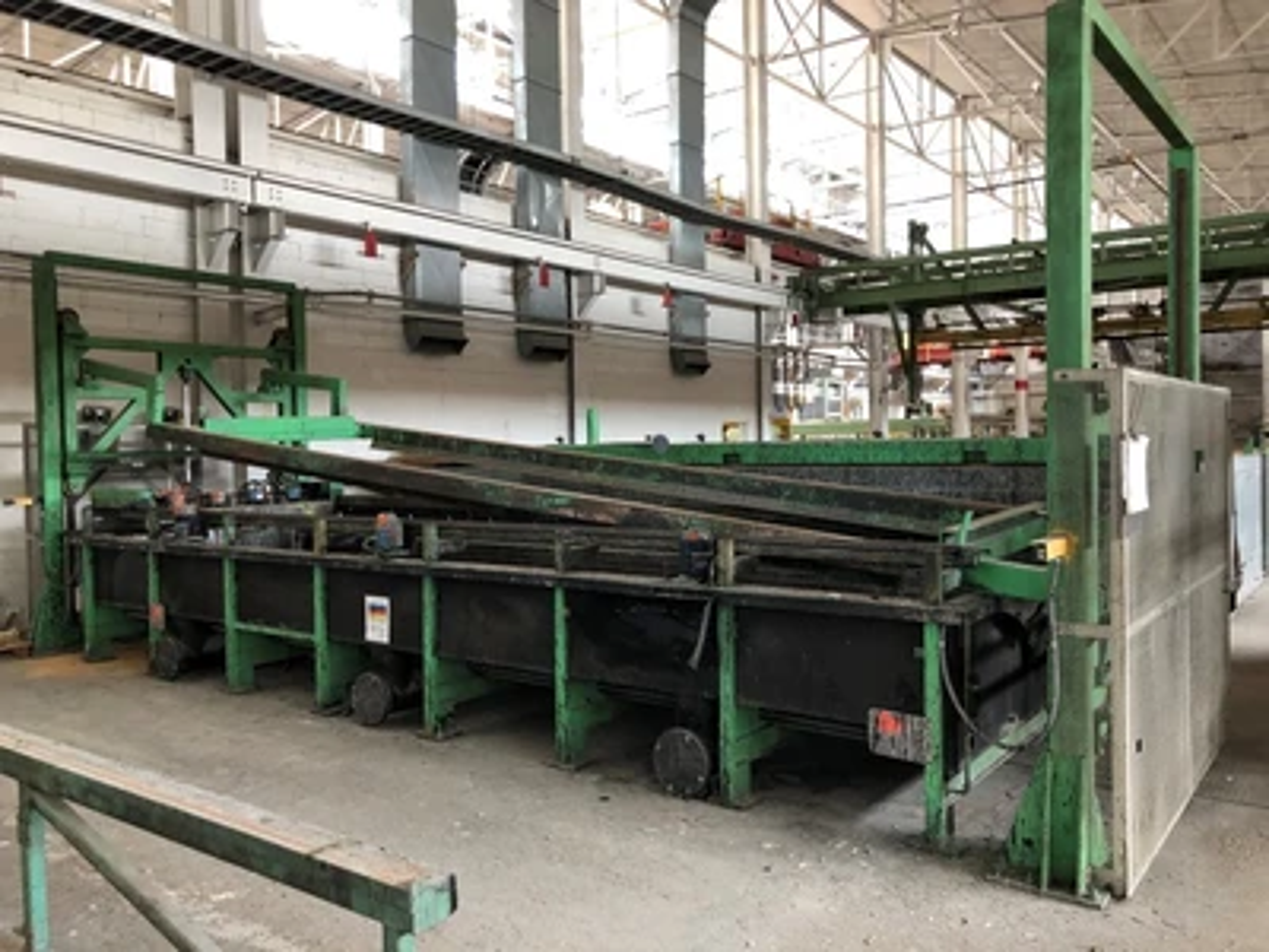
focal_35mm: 28
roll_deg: +0.3
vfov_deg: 49.7
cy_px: 476
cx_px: 634
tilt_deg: -2.8
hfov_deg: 63.4
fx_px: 1026
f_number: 1.8
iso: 40
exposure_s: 1/15
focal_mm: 3.99
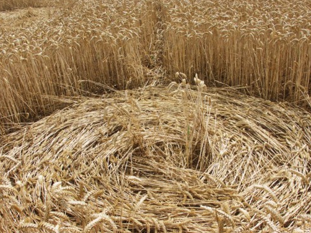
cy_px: 146
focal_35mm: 37
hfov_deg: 50.1
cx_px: 171
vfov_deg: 38.4
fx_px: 332
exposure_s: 1/250
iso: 50
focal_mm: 7.7
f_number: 6.3
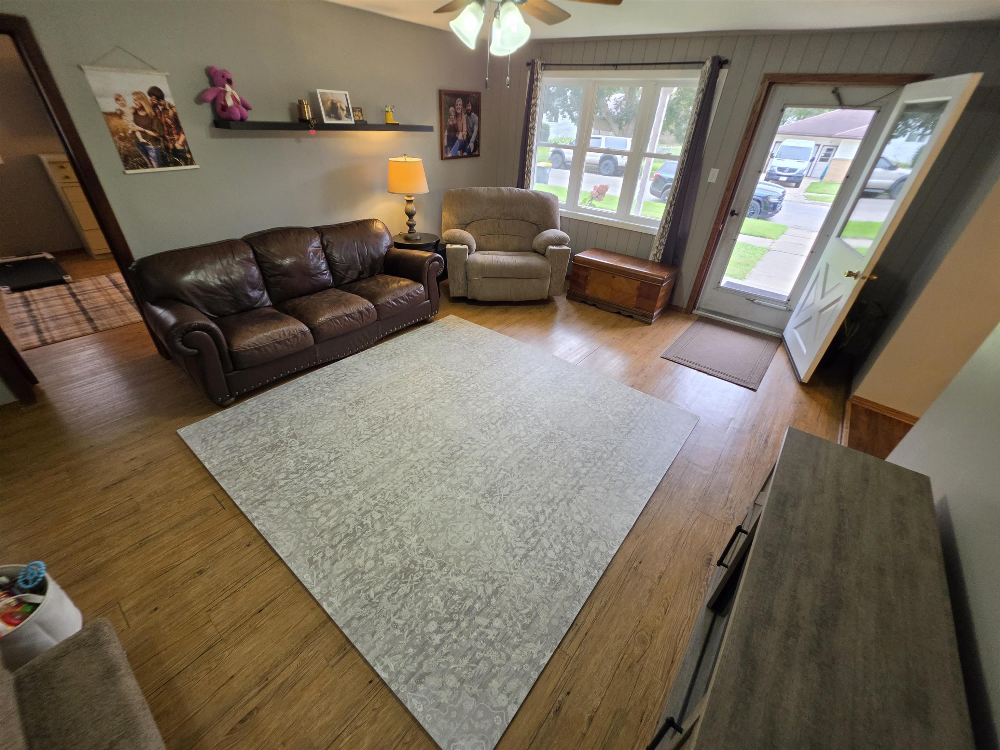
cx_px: 500
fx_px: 376
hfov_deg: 106.2
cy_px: 375
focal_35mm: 13
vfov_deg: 89.9
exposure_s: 1/60
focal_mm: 2.2
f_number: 1.9
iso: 250
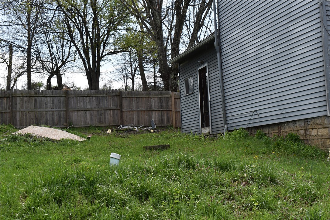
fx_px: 495
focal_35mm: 54
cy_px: 110
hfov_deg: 36.9
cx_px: 165
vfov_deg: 25.1
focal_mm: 36
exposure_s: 1/320
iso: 200
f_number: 9
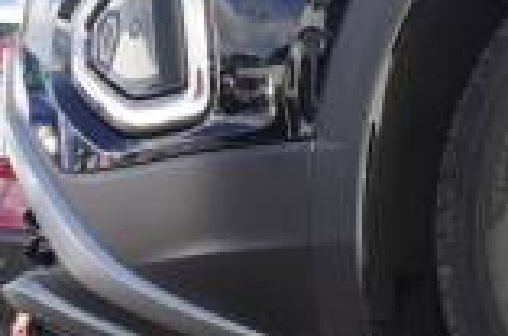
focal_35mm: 251
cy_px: 90
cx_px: 773
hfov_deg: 8.0
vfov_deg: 5.4
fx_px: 3535
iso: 100
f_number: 5.6
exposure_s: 1/80
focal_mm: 41
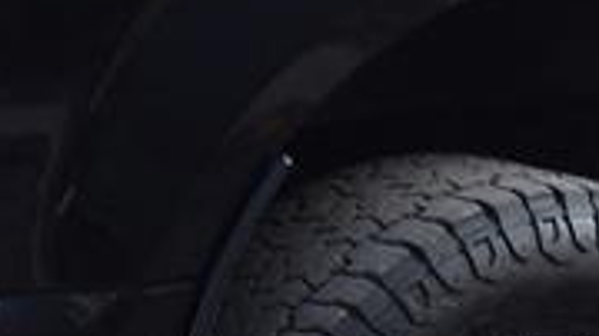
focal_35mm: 224
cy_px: -57
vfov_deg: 5.4
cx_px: 463
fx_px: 3556
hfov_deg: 9.6
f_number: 7.1
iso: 200
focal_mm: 20
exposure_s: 1/250
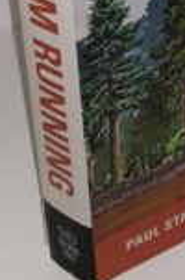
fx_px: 898
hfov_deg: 11.5
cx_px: 224
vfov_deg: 16.7
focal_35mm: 116
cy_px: -82
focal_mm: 3.7
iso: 40
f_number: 1.7
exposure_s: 1/137
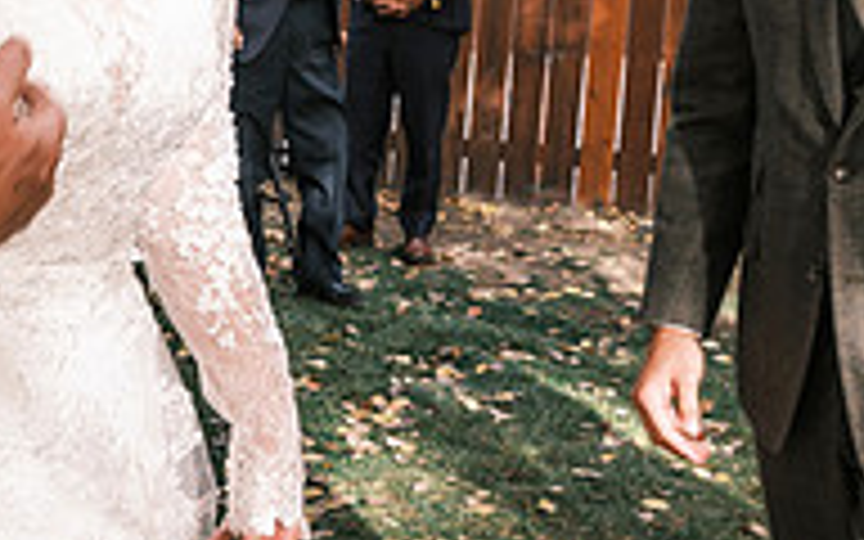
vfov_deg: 15.5
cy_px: 38
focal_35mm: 83
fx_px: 1954
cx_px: -14
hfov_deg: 23.8
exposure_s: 1/125
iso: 160
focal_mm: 18
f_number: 5.6
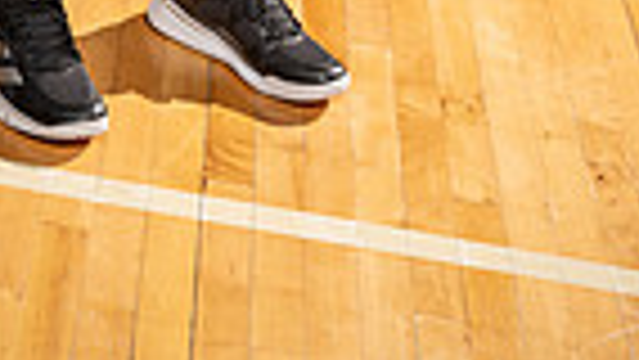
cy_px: -585
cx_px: 238
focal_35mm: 136
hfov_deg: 15.8
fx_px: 2305
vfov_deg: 8.1
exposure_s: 1/250
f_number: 5.6
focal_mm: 41
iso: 125
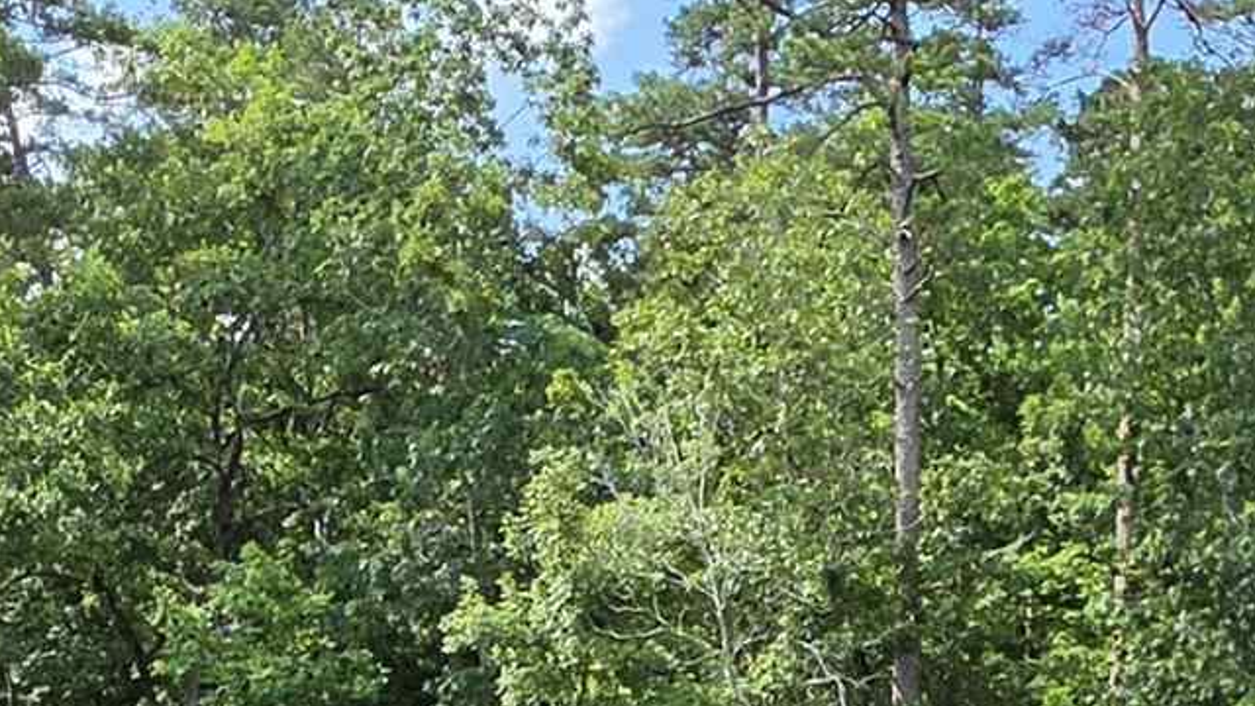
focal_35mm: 68
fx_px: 2263
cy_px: 1190
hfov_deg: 30.8
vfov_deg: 15.7
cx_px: 828
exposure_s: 1/2000
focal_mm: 2.2
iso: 64
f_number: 1.9
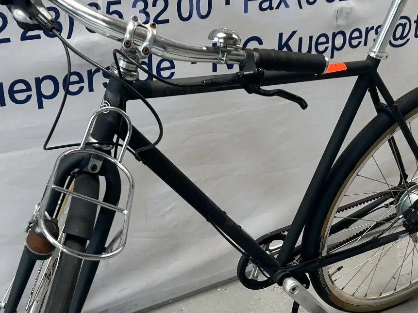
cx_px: 231
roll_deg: -4.2
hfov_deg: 33.2
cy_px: 229
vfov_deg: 25.0
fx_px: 700
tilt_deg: -29.4
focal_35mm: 58
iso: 40
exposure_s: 1/121
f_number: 1.5
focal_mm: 5.7
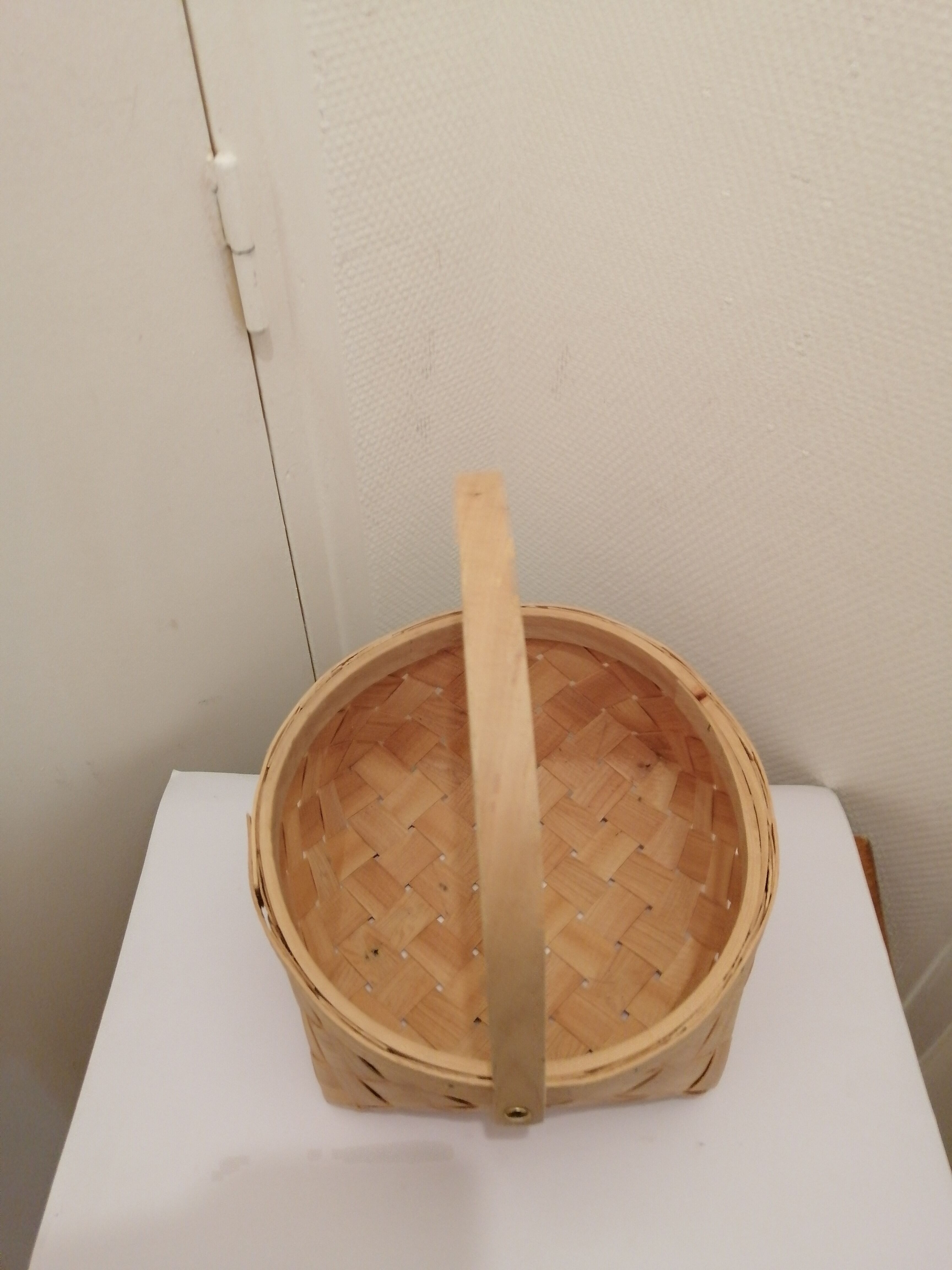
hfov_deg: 53.1
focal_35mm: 26
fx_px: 953
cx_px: 476
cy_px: 635
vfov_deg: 67.3
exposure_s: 1/33.3
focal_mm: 3.96
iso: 320
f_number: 1.8
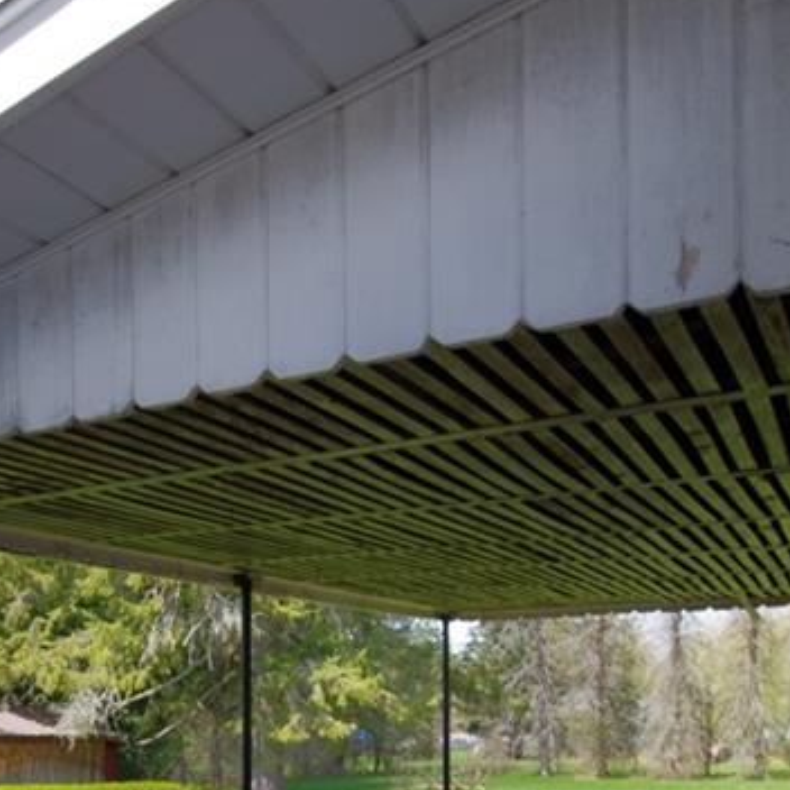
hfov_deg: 43.2
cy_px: 708
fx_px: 955
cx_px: 180
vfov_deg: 41.4
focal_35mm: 37
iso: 200
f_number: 11
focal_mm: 10
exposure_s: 1/60
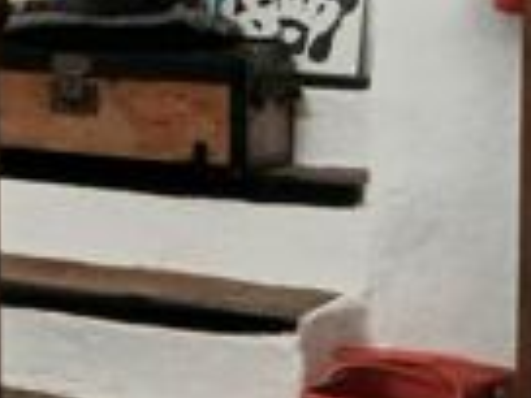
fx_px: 2071
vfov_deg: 10.8
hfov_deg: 11.6
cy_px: -66
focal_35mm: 135
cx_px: -806
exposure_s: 1/33.3
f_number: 1.8
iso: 200
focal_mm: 3.98
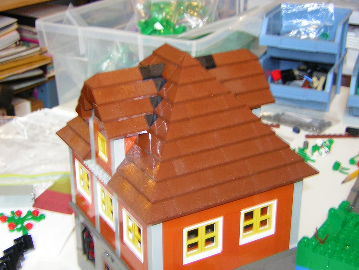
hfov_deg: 33.2
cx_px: 180
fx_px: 602
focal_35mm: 58
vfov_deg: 25.2
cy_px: 135
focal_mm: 7.6
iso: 63
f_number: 3.3
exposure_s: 1/5.7
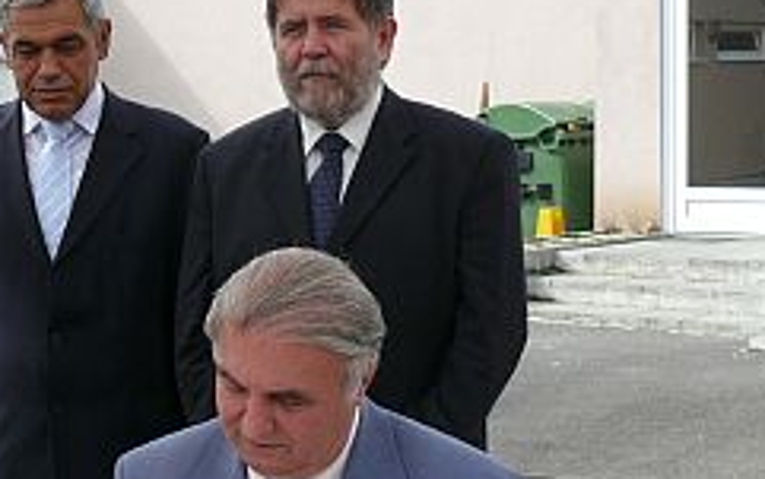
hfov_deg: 22.4
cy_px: 365
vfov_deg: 14.3
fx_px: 1899
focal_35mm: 91
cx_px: 127
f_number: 5.6
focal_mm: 8.8
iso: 100
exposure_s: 1/200
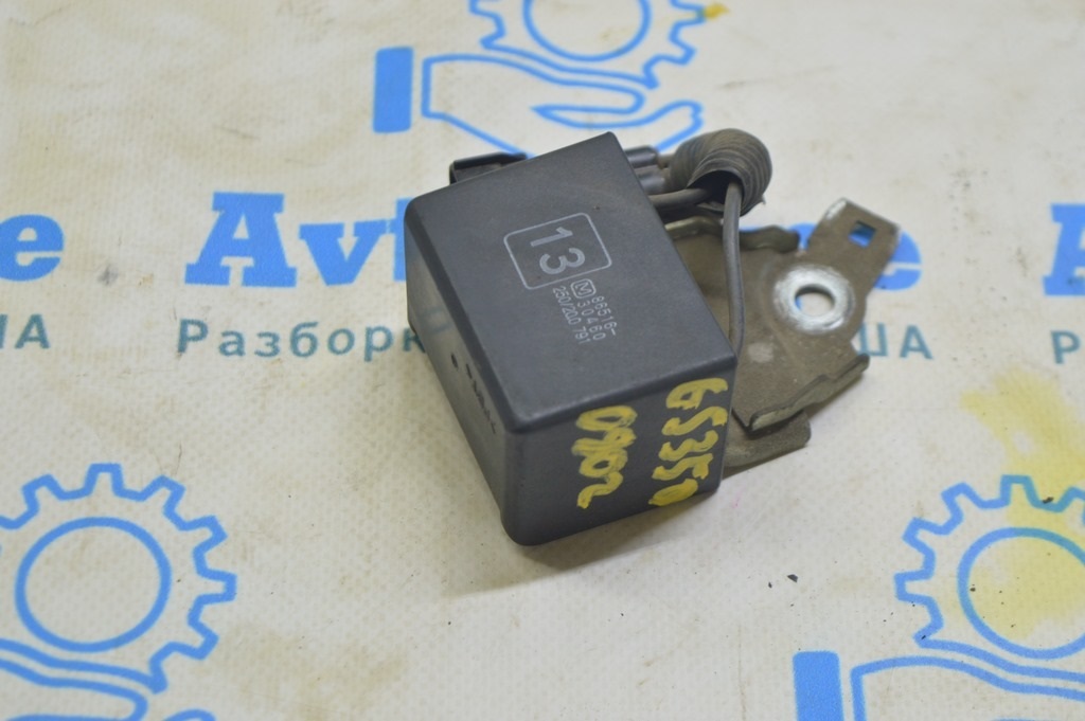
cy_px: 360
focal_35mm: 82
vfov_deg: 16.5
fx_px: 2484
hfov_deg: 24.6
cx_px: 542
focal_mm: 55
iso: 400
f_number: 5.6
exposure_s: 1/20
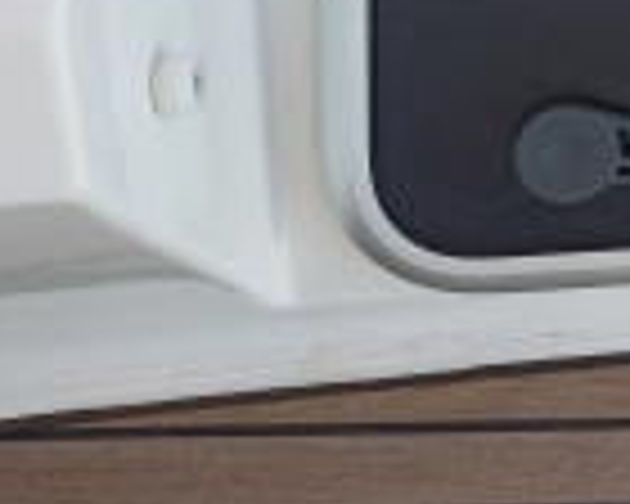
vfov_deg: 14.9
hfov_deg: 17.9
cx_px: 932
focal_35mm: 96
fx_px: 1790
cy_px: -254
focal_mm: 4.65
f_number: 1.8
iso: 50
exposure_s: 1/124
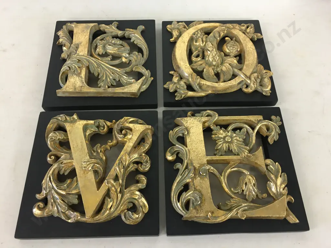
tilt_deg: -60.3
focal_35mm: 29
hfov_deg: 61.7
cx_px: 166
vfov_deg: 48.2
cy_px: 124
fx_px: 277
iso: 80
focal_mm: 4.15
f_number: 2.2
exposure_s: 1/17
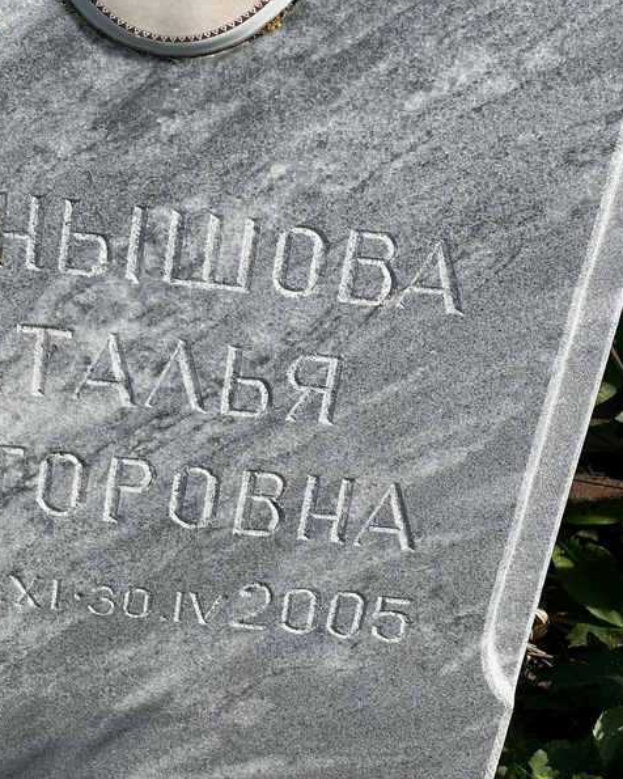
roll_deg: +10.2
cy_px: 388
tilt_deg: -36.8
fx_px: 2328
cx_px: 128
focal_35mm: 101
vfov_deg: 19.0
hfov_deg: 15.2
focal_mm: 9
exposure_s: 1/622
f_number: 2.8
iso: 32
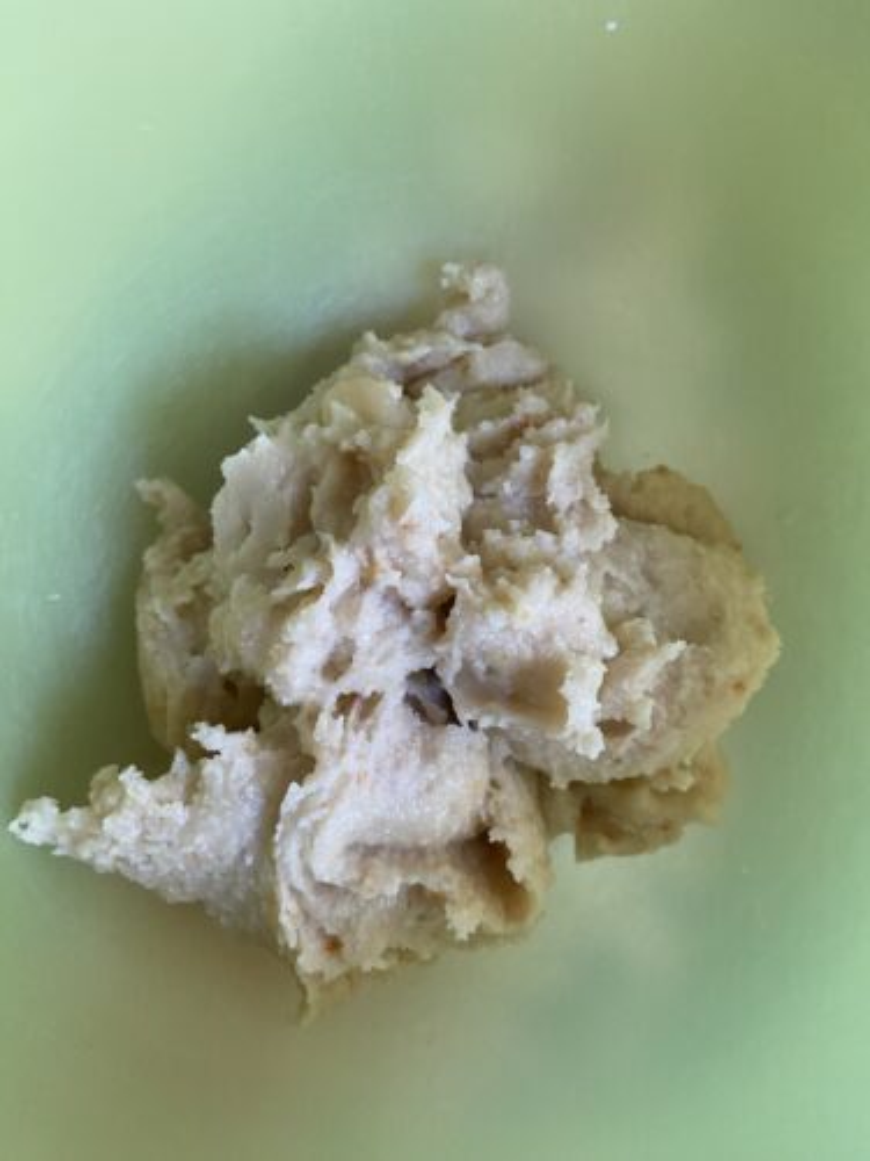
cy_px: 580
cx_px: 435
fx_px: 871
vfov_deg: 67.3
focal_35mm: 26
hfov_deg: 53.1
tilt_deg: -85.2
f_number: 1.8
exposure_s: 1/60
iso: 250
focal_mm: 4.25
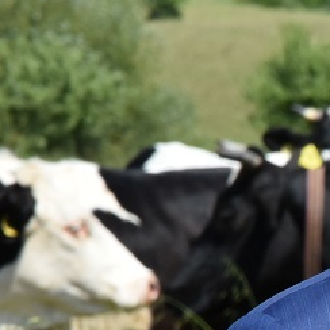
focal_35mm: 560
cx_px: 553
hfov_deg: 3.1
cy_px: 331
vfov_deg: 3.1
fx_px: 6038
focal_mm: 105
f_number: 13
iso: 640
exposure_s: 1/640
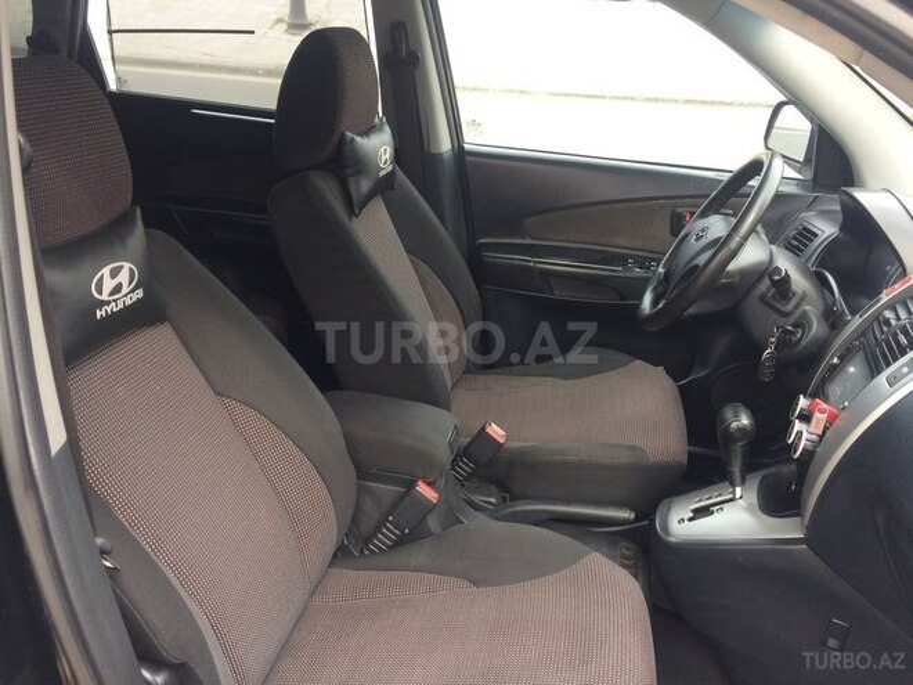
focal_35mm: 29
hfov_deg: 61.7
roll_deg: -2.1
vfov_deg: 48.2
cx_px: 456
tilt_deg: -23.9
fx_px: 765
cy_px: 342
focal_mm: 4.15
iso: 40
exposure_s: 1/100
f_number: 2.2
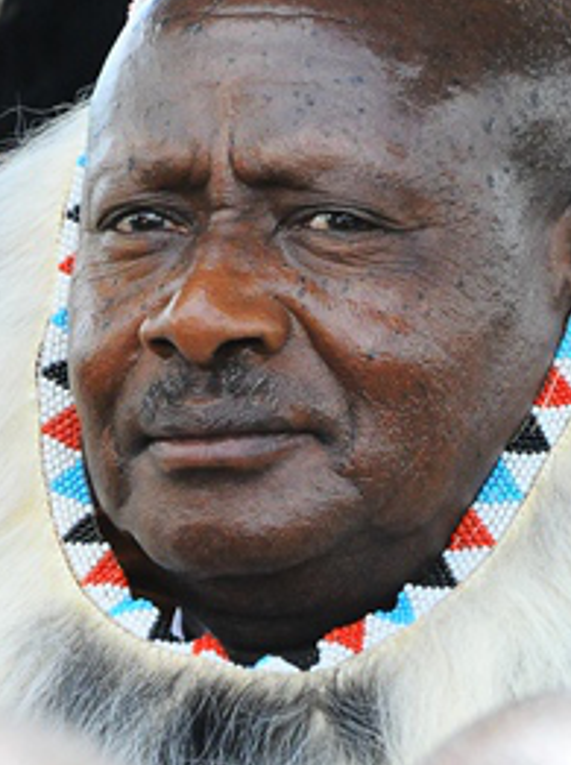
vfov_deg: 2.3
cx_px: 357
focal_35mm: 862
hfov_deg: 1.7
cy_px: 198
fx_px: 19016
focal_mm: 195
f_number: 10
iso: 1000
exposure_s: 1/400
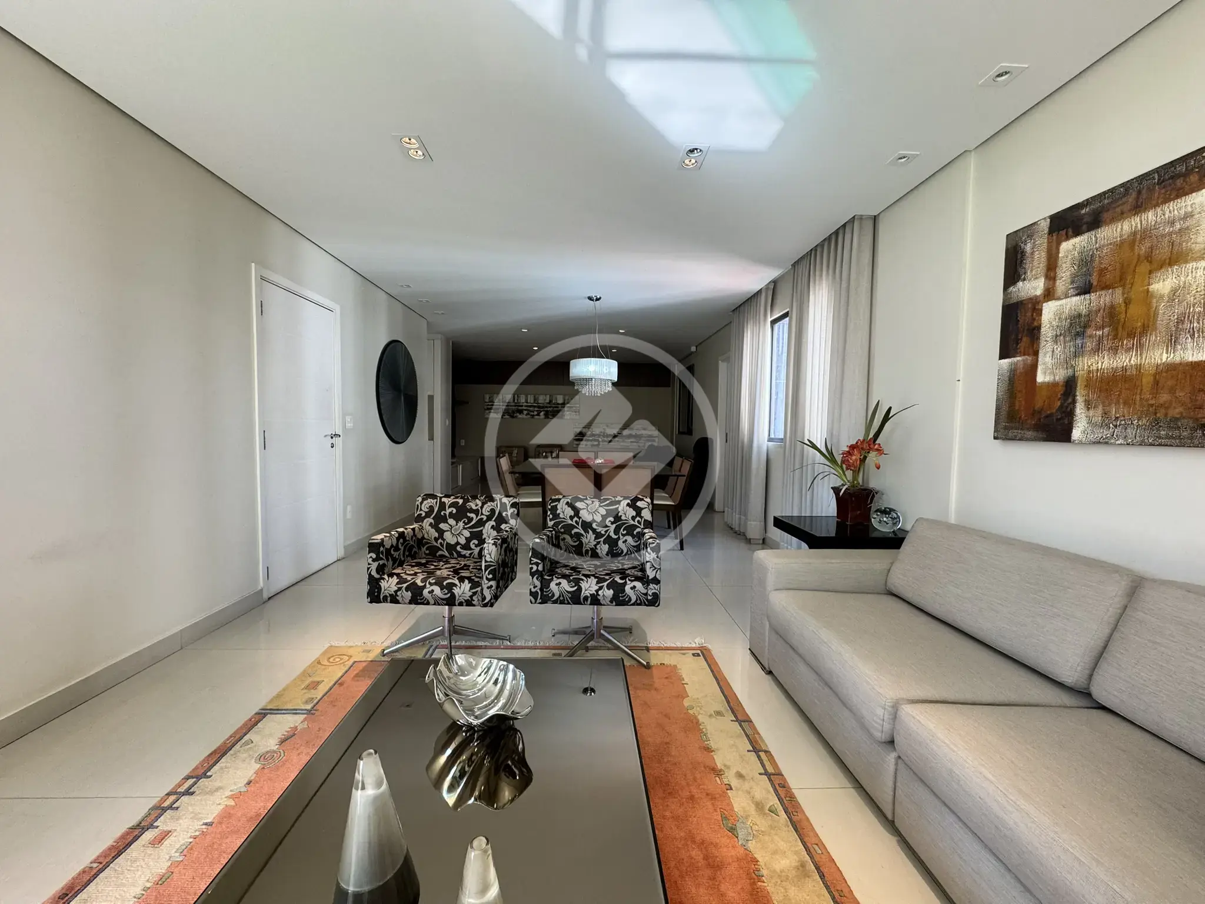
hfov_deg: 102.1
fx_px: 487
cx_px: 602
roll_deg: -1.4
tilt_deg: -3.9
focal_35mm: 14
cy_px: 452
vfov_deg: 85.7
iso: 160
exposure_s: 1/120
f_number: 2.2
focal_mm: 2.22
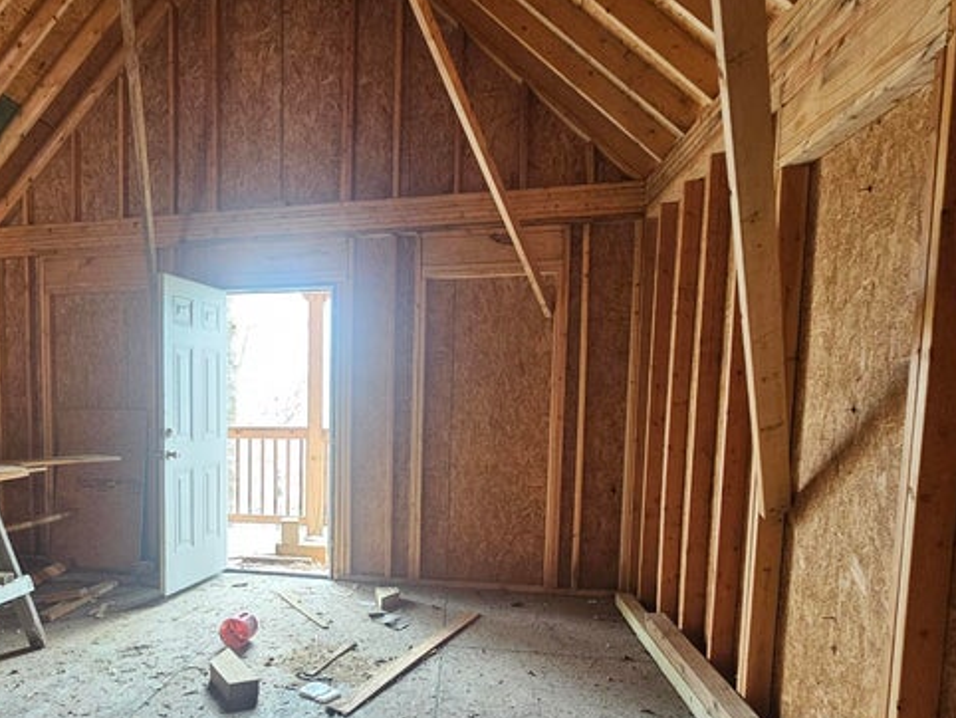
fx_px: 636
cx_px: 279
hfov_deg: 70.5
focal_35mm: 23
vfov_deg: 58.0
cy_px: 460
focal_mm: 2.2
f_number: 2.2
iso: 400
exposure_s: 1/60
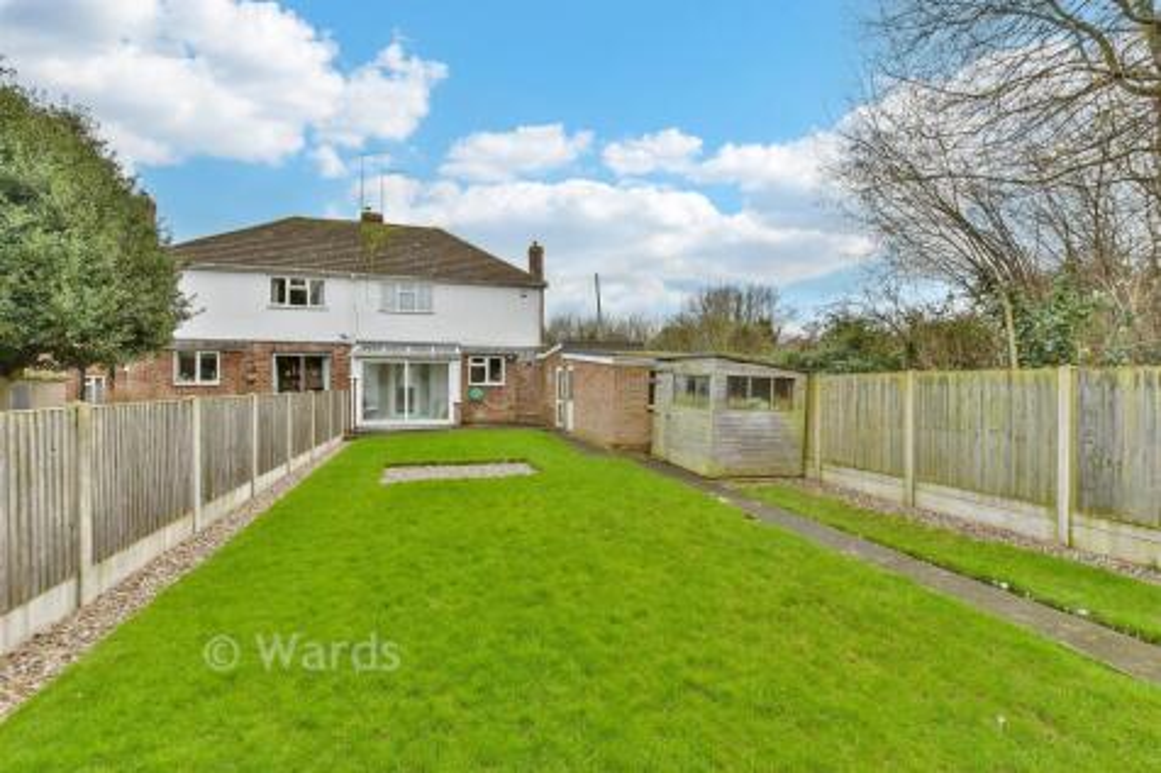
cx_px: 580
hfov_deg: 100.4
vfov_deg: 77.3
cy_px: 386
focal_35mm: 15
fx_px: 484
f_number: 9
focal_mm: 10
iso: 500
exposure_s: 1/320
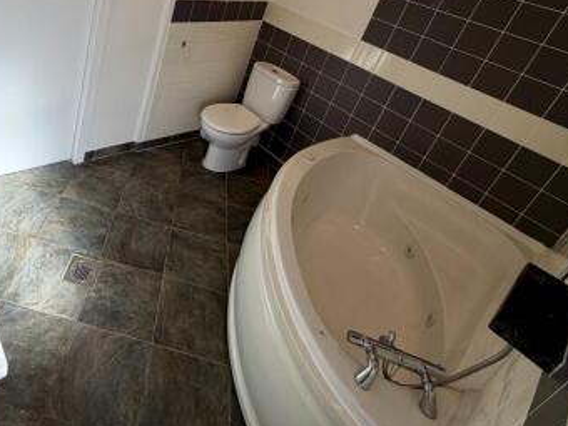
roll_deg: -13.9
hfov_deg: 68.7
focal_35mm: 24
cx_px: 171
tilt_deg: -23.8
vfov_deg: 52.6
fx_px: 394
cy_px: 76
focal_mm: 2.22
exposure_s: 1/100
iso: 16
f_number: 2.2
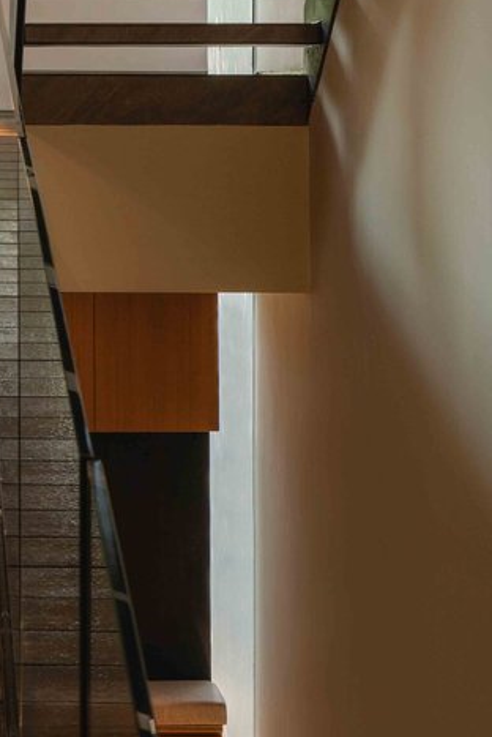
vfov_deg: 17.5
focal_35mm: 113
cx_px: -13
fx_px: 2313
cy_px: -59
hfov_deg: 12.0
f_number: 11
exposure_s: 1/2
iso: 100
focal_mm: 44
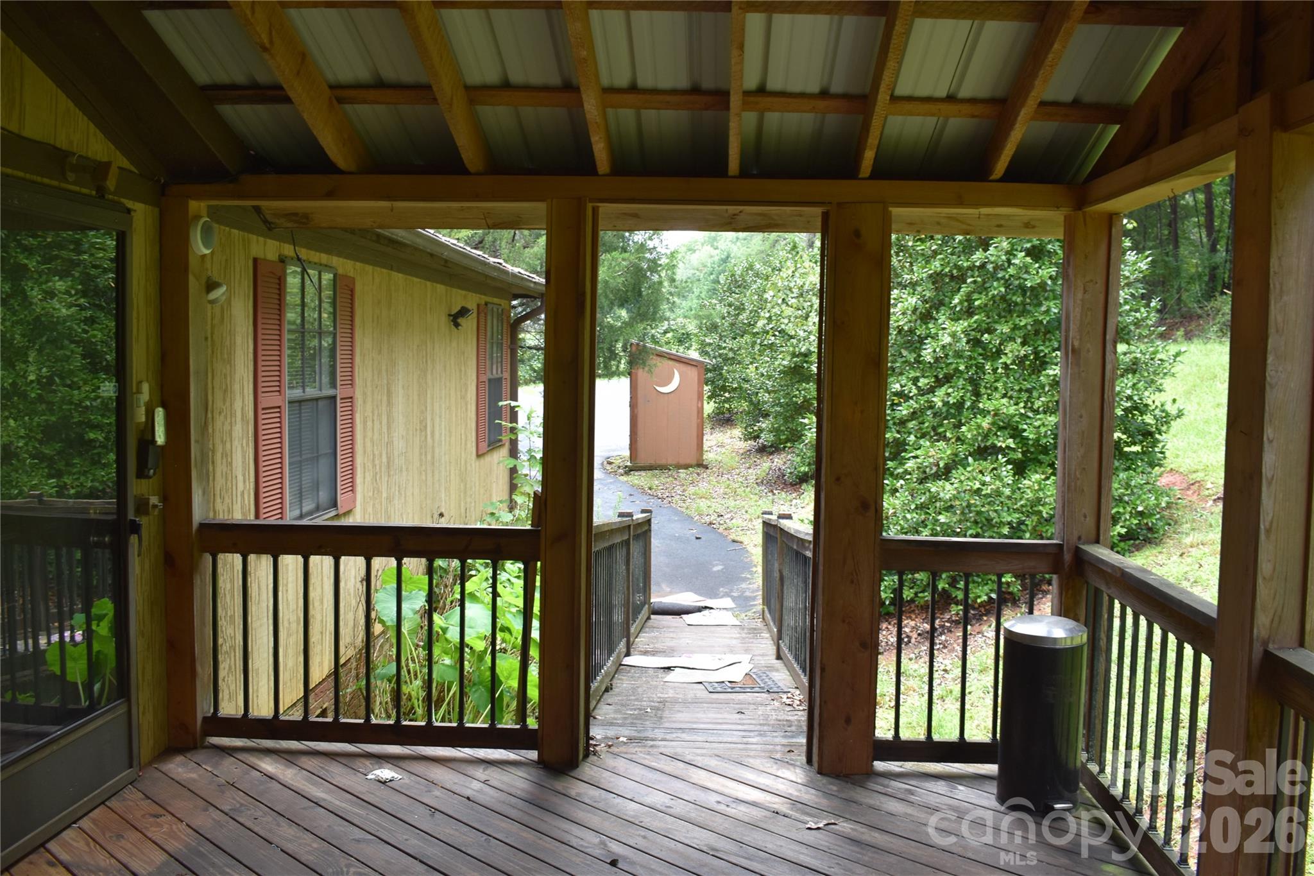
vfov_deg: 41.7
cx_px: 657
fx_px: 1150
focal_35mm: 32
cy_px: 438
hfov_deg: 59.5
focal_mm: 21
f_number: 5.6
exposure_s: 1/125
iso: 400
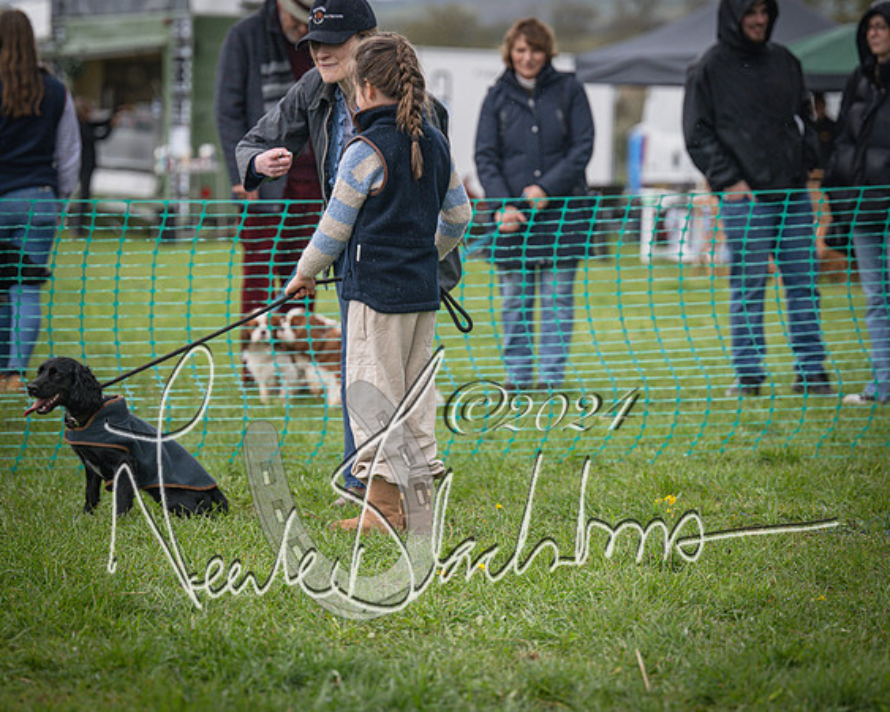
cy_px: 356
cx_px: 445
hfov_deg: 12.2
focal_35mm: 158
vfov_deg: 9.8
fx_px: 4152
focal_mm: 140
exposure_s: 1/3200
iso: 1250
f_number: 4
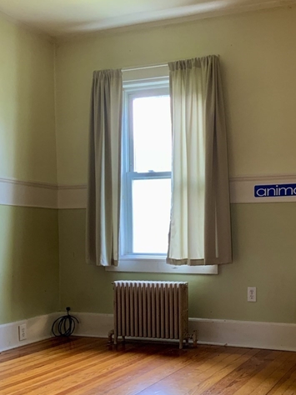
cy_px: 273
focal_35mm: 47
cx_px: 220
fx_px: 536
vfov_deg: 39.8
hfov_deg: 30.4
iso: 125
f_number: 1.8
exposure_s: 1/60
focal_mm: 3
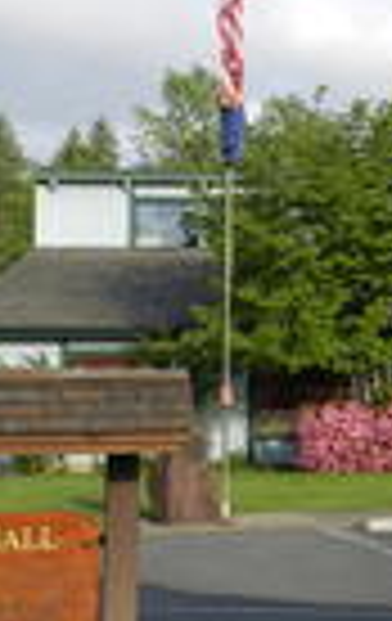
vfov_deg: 21.1
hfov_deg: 13.0
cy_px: 256
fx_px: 1665
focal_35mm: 98
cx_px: 496
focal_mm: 5.6
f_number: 3.7
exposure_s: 1/640
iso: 160
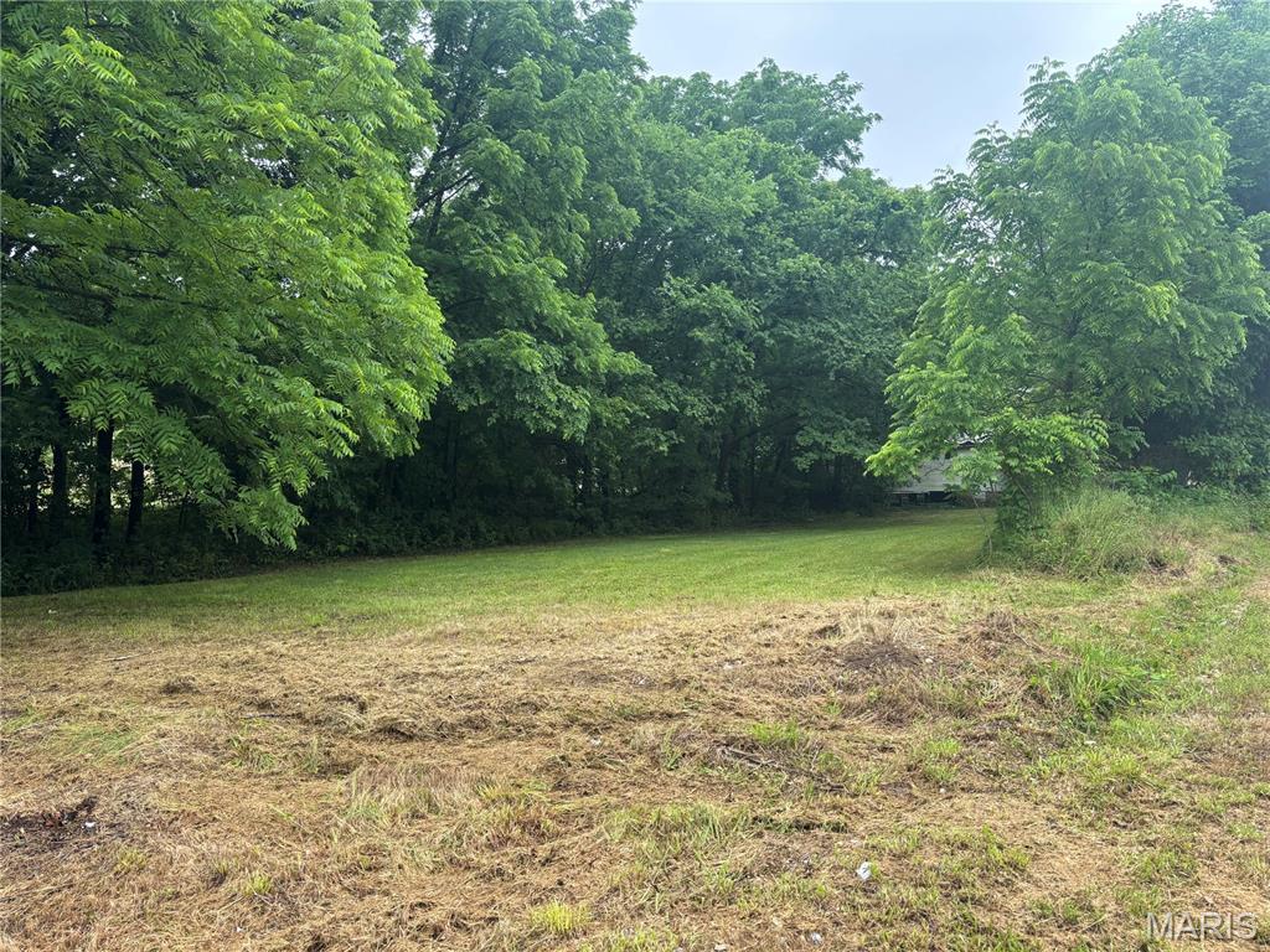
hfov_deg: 67.3
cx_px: 635
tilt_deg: +0.8
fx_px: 954
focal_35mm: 26
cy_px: 476
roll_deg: -0.3
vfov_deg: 53.1
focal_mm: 5.96
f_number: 1.6
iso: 50
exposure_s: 1/641
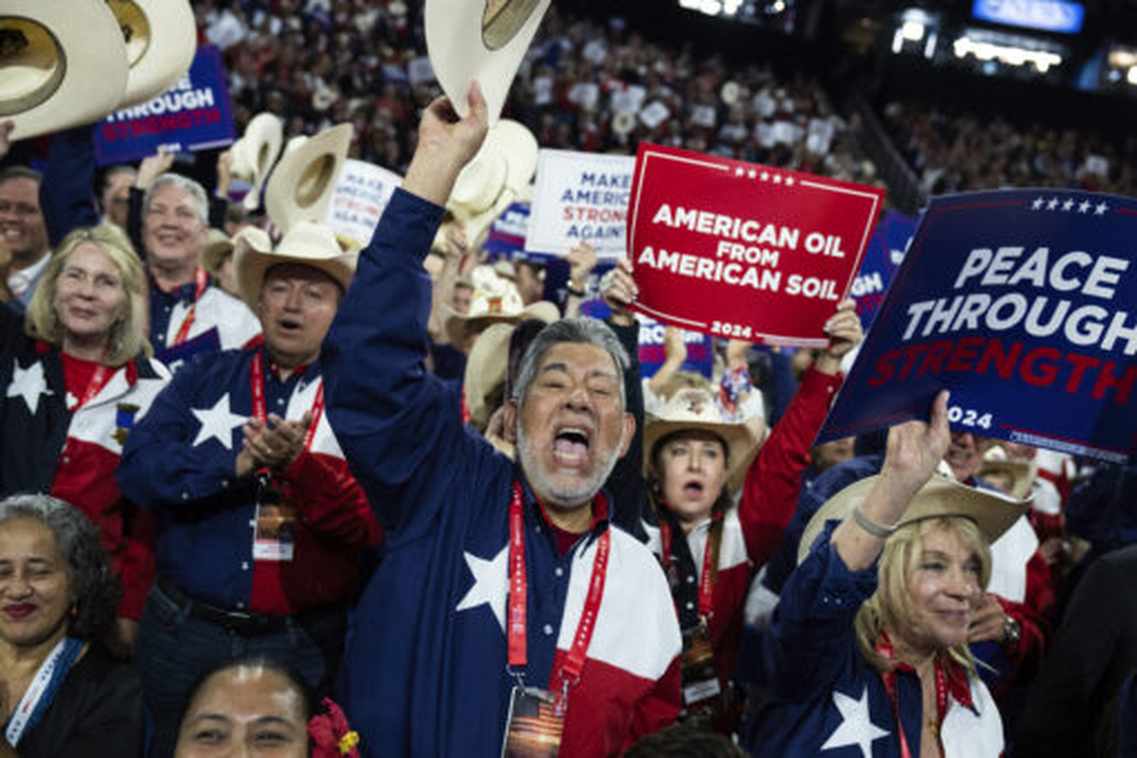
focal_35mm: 36
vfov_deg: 36.9
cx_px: 568
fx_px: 1137
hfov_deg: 53.1
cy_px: 379
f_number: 2.8
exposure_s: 1/640
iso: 3200
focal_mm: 36
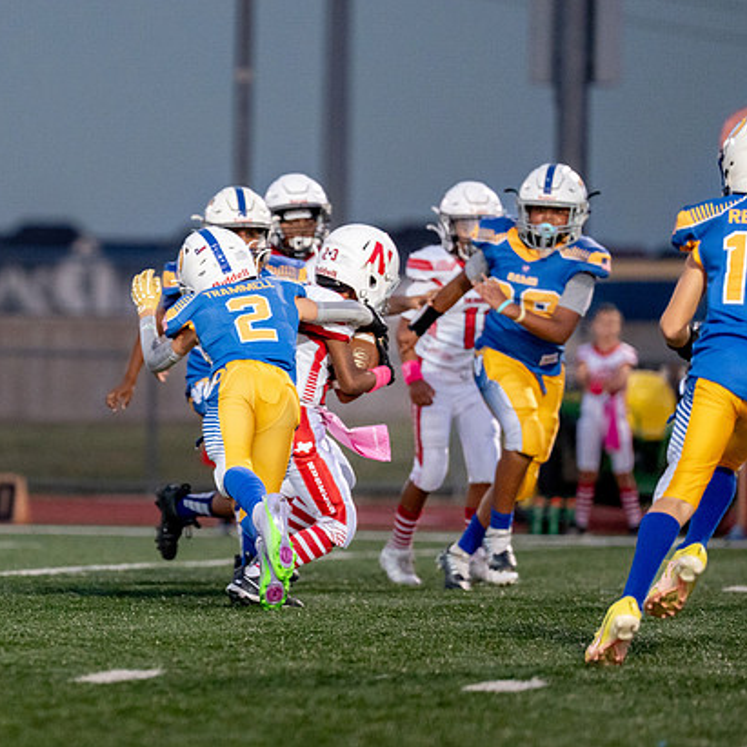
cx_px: 116
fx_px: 8252
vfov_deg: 5.2
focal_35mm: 338
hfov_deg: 5.2
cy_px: 363
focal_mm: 178
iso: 2000
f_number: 2.8
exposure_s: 1/1250
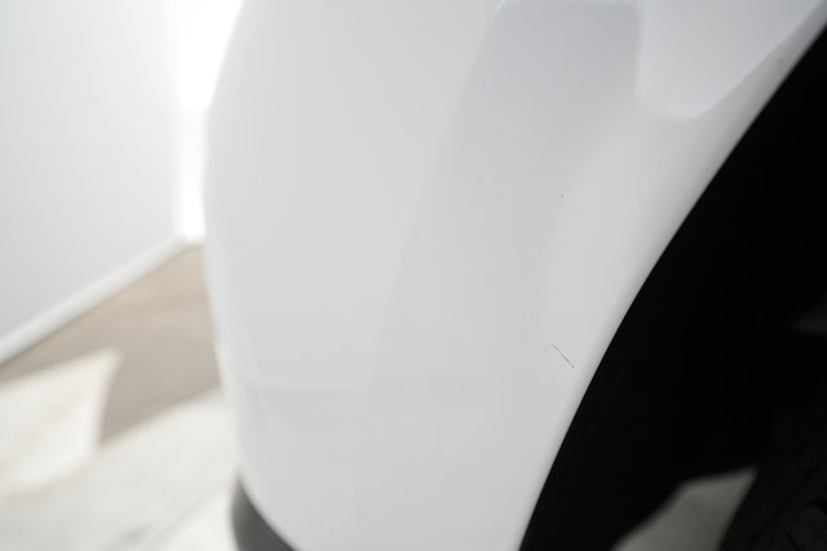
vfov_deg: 46.4
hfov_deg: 65.5
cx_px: 414
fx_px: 643
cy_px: 276
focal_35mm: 28
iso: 2500
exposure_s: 1/80
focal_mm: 28
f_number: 5.6
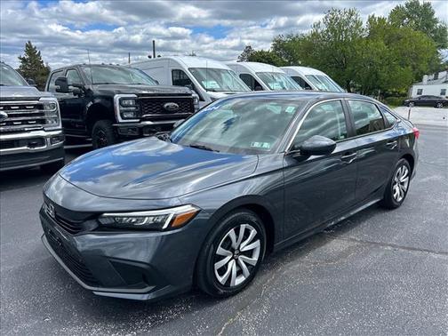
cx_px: 224
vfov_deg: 53.1
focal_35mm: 26
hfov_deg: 67.3
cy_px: 168
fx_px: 336
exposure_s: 1/2083
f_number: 1.5
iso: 50
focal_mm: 5.7
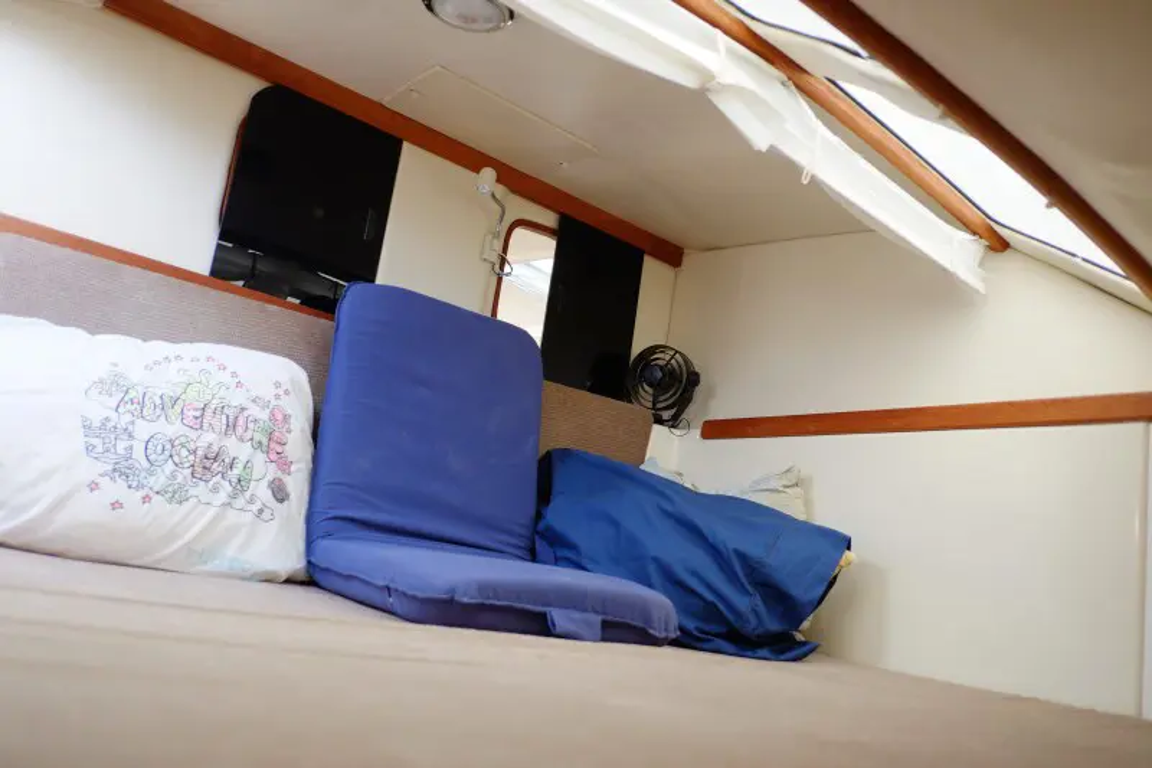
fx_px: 864
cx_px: 576
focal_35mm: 27
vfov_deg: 47.9
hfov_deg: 67.4
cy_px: 384
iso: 400
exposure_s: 1/110
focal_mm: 18
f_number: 2
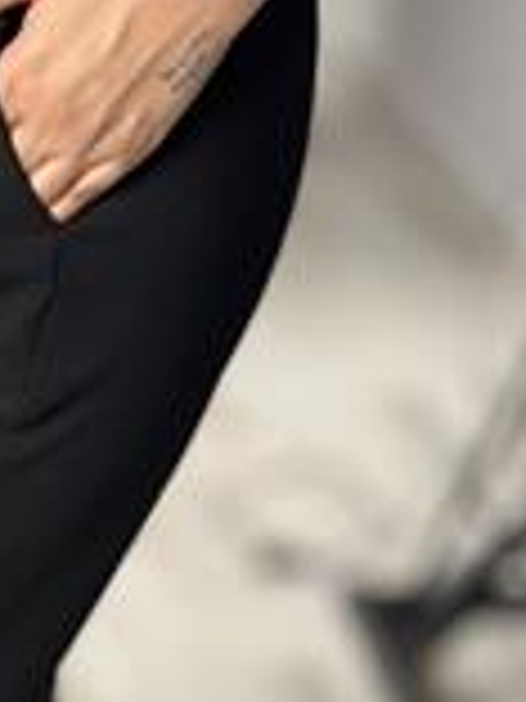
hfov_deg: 11.6
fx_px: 2573
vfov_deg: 15.4
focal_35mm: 127
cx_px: 108
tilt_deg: -28.4
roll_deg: -7.4
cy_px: 565
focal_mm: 6.86
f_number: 1.78
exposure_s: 1/50
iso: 125
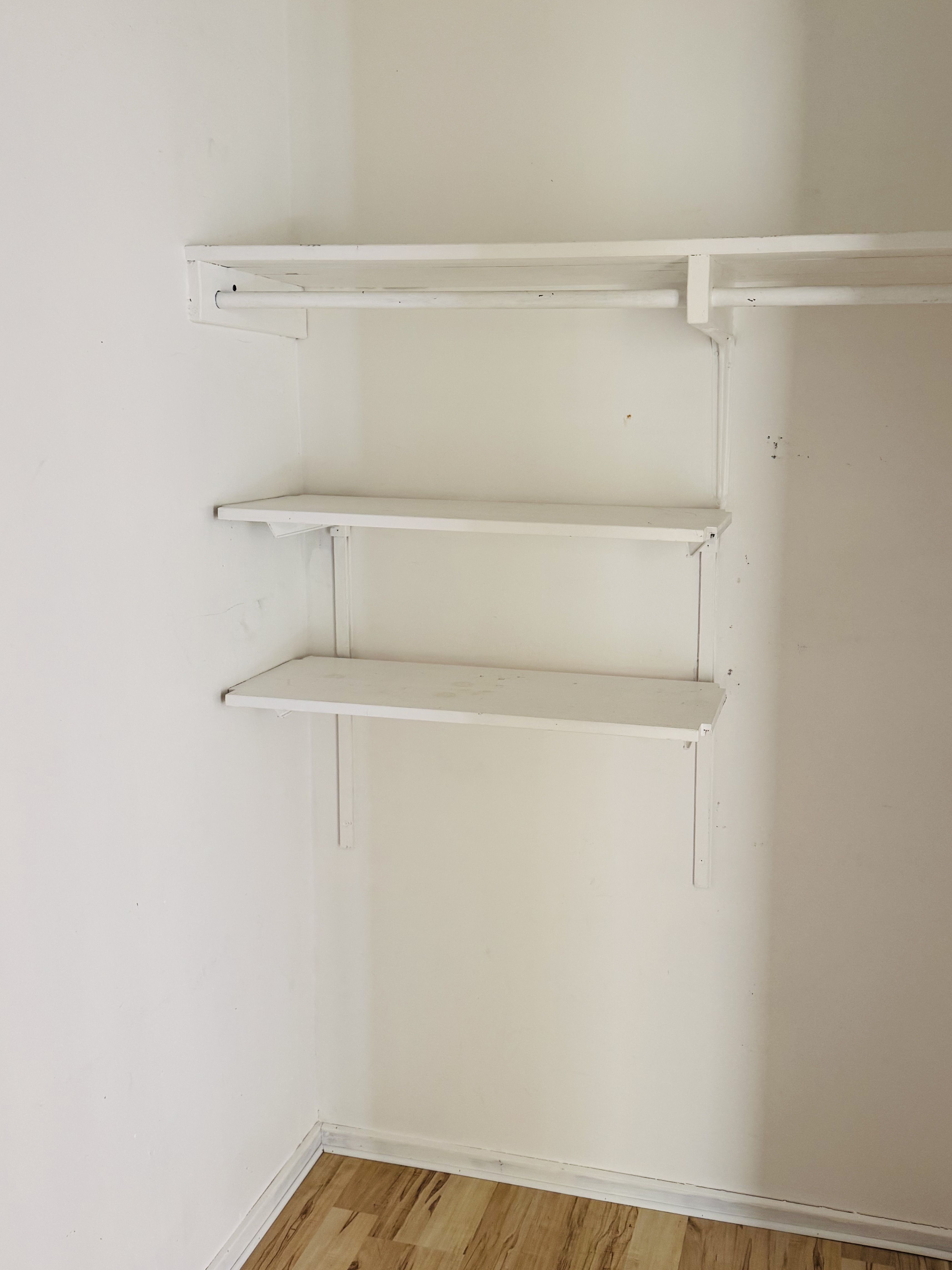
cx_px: 568
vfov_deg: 59.9
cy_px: 582
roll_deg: -0.3
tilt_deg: -9.1
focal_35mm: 30
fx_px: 1100
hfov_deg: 46.5
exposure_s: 1/60
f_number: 1.78
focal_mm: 6.76
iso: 250
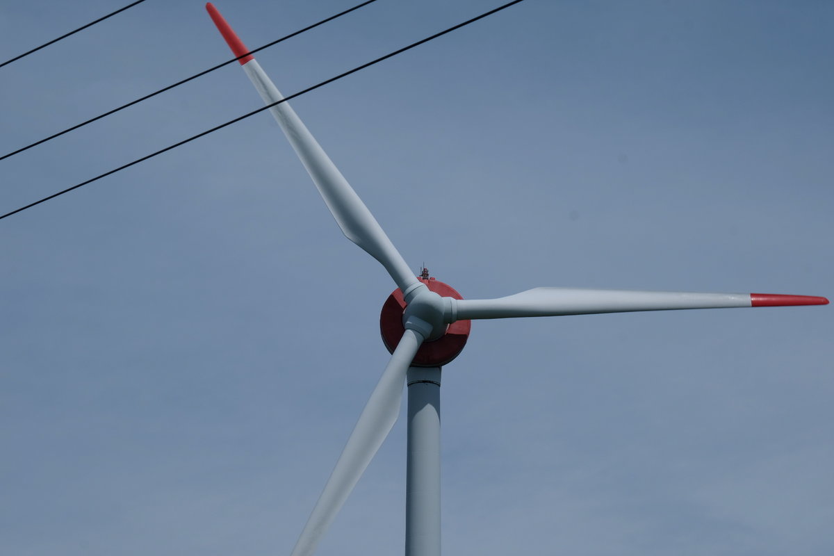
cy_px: 278
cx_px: 417
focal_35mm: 150
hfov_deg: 13.7
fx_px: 3475
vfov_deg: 9.1
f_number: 14
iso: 200
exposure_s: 1/450
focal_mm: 100
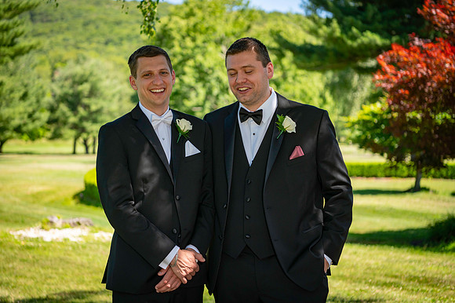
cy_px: 152
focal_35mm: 70
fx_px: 884
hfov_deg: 28.9
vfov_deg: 19.4
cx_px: 228
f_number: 3.2
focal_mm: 70
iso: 100
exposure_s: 1/1250
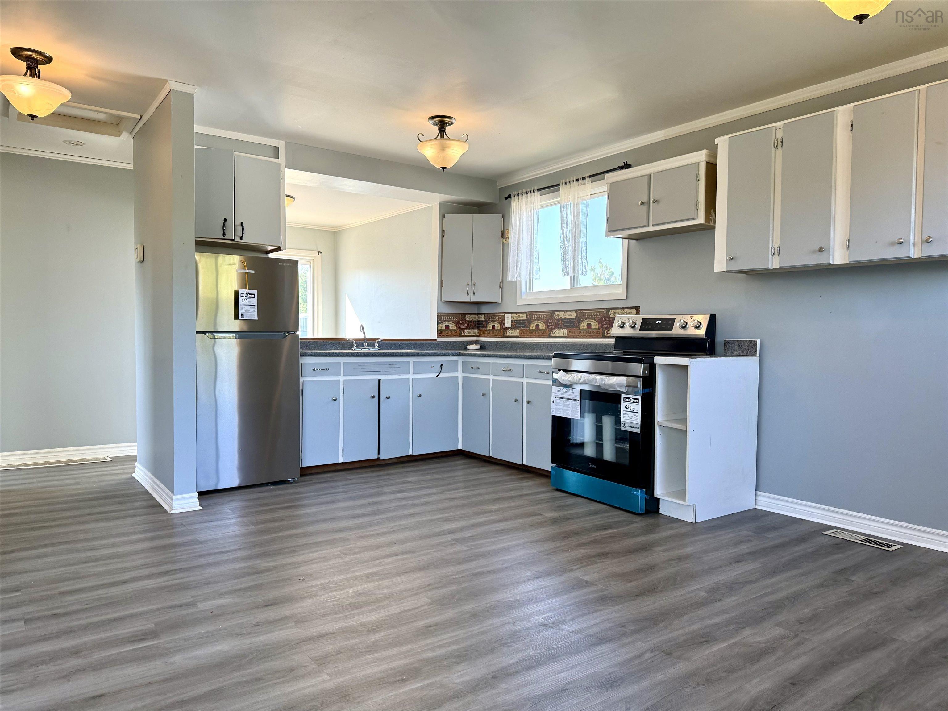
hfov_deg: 71.6
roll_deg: -0.1
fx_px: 657
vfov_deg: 56.8
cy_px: 356
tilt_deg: -2.0
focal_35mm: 24
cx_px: 474
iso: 160
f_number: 1.78
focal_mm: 6.76
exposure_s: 1/239
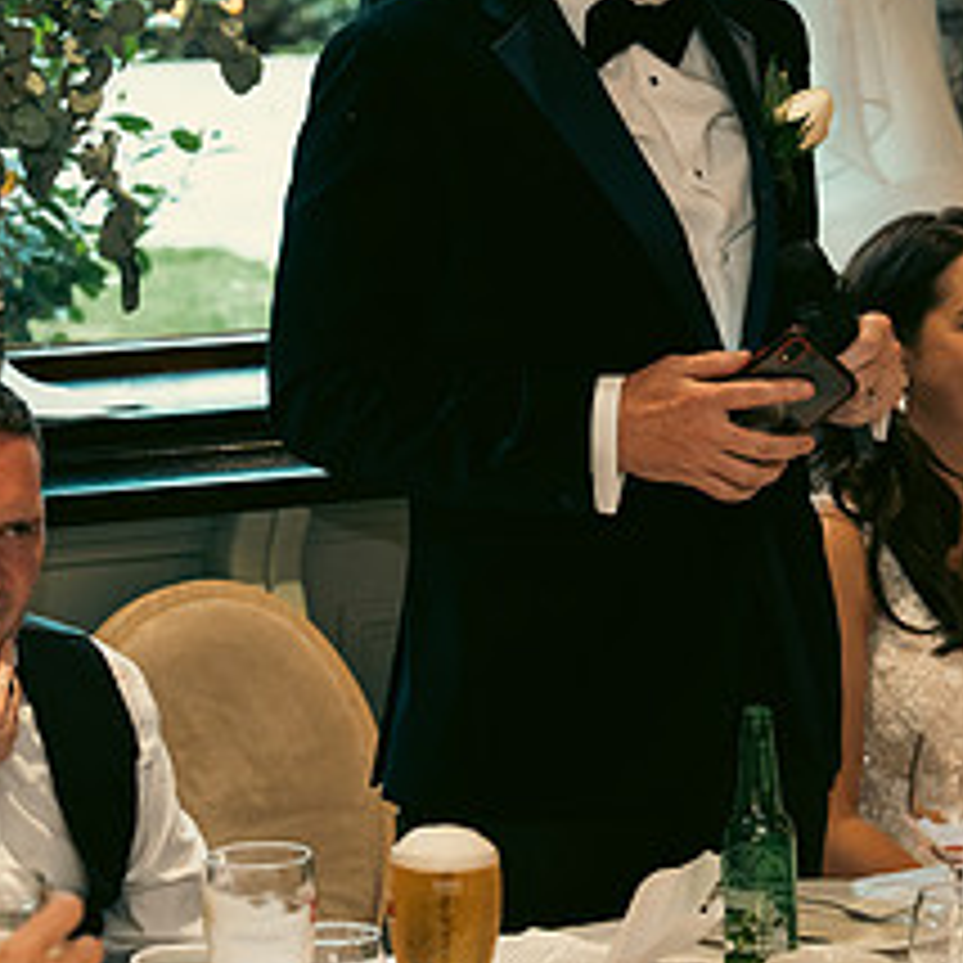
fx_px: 5067
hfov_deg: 10.8
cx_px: 729
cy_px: 443
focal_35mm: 161
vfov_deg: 10.9
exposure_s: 1/160
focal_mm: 70
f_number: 3.5
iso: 2500
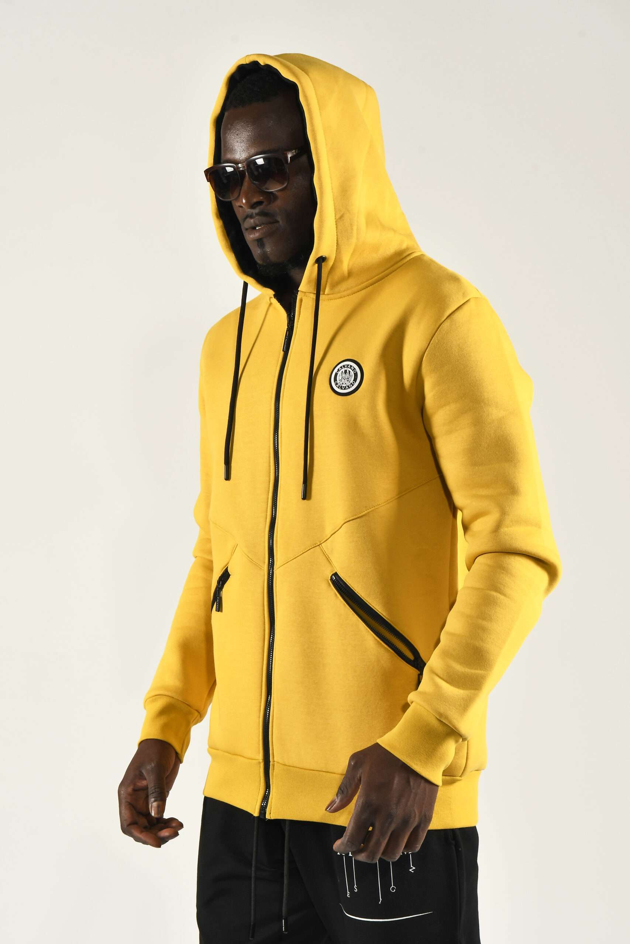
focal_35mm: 72
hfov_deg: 18.9
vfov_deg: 28.1
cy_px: 472
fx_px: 1890
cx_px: 315
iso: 160
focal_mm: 48
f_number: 11
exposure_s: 1/125
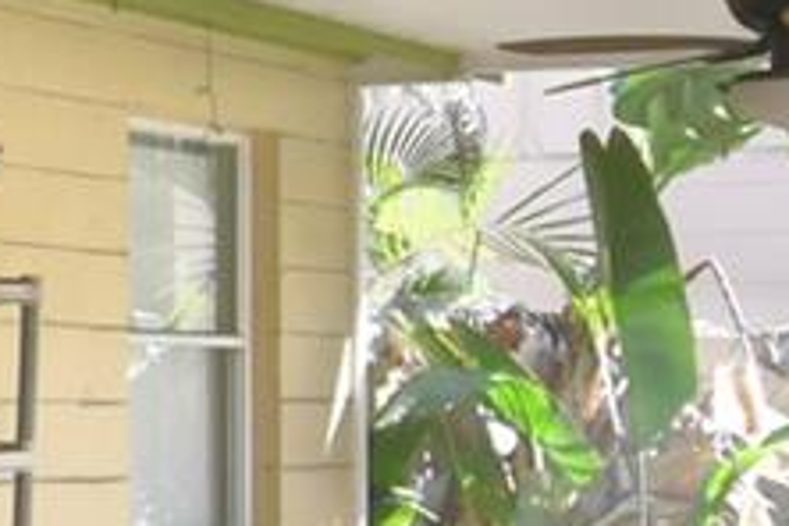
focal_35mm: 108
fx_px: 2367
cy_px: 270
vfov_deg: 12.7
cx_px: -679
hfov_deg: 15.8
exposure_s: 1/320
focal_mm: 10
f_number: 4.5
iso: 200
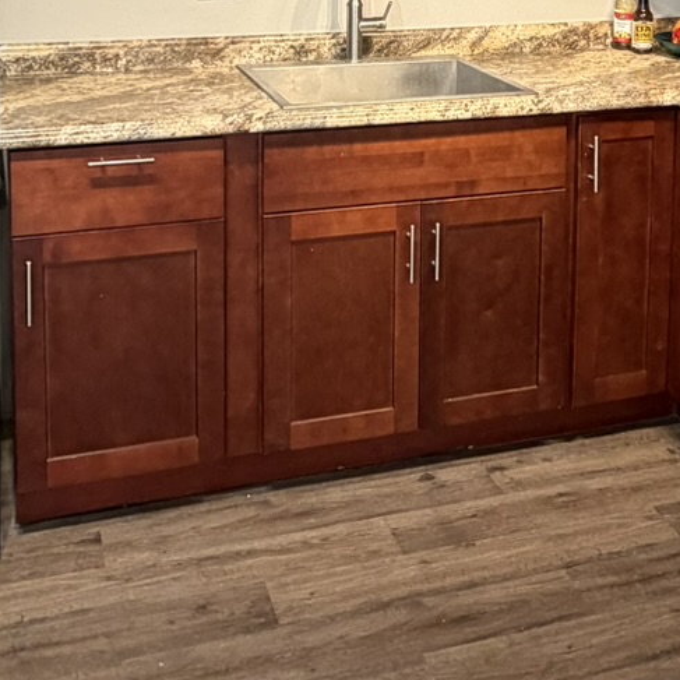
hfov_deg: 32.7
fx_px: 1156
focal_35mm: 52
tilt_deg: -5.8
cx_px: 401
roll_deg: -0.6
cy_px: -35
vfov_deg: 30.0
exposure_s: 1/60
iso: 200
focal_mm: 2.22
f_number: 2.2
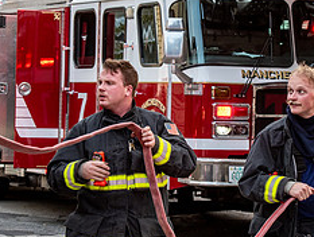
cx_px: 211
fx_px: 1737
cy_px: 62
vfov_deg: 7.8
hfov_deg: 10.3
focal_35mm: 191
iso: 640
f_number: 5
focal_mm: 70
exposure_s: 1/125
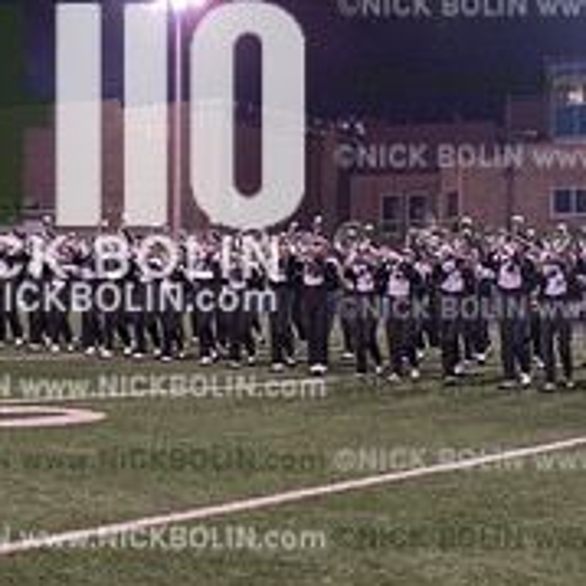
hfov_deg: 25.4
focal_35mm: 66
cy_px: 159
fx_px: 1264
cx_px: 72
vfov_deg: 25.8
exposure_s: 1/500
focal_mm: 24
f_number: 3.2
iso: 3200
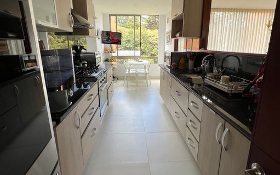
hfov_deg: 91.1
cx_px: 144
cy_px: 78
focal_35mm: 18
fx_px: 137
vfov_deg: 64.8
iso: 32
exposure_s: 1/99
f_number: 1.8
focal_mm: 1.57
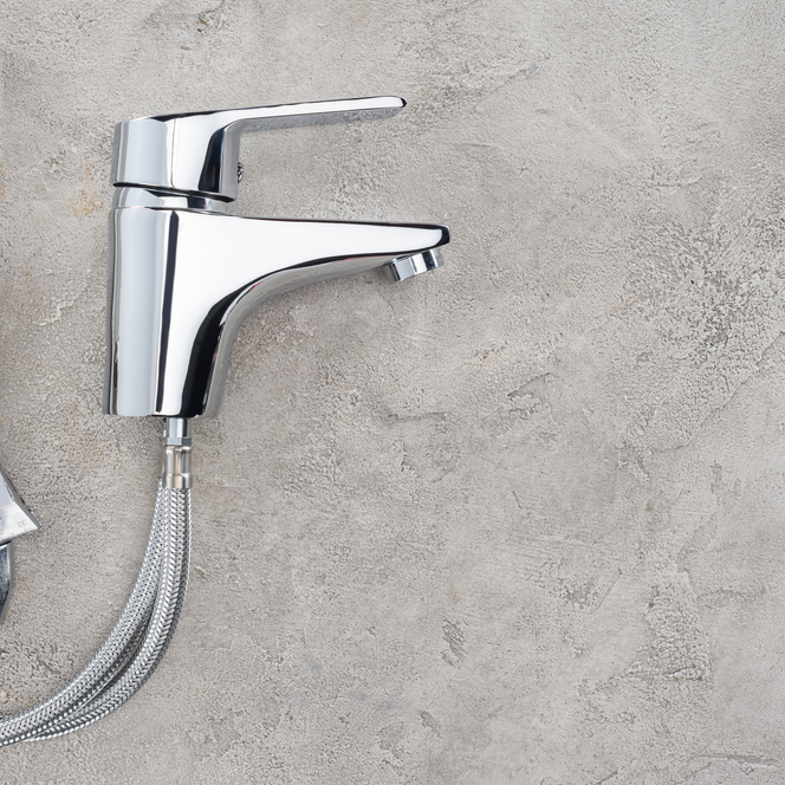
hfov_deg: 26.7
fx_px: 1642
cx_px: 246
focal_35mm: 64
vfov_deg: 26.9
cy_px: 392
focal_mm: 50
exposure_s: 1/160
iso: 160
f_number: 9
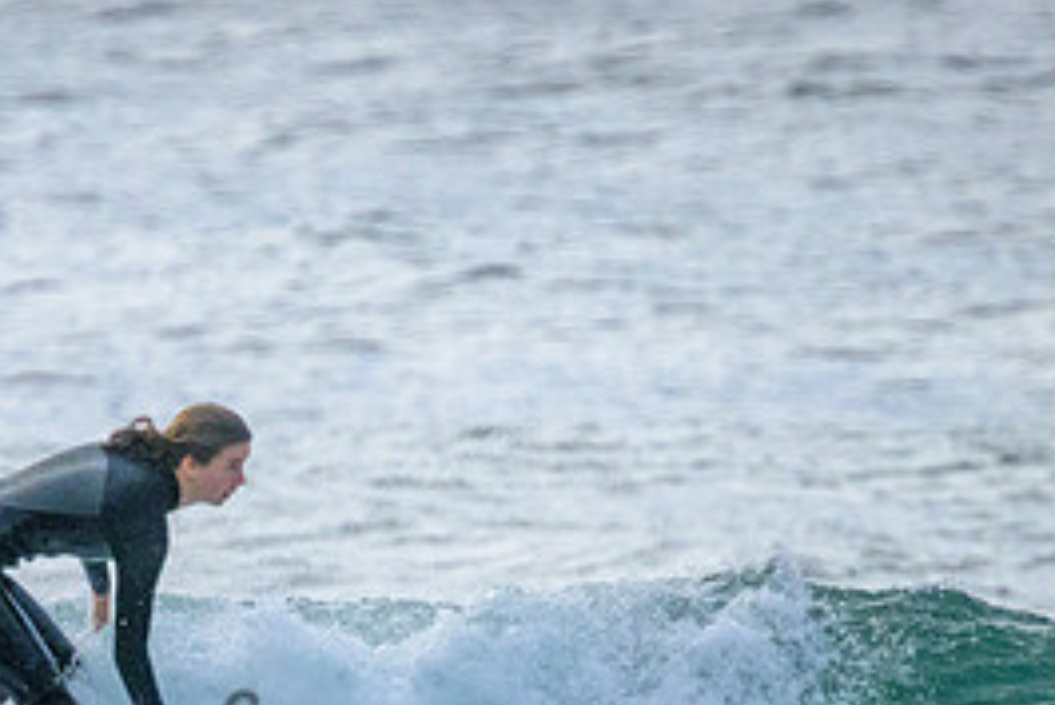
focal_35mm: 1753
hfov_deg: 1.2
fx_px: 51398
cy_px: 719
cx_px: 199
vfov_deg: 0.8
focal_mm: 800
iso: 5600
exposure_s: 1/2000
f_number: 11
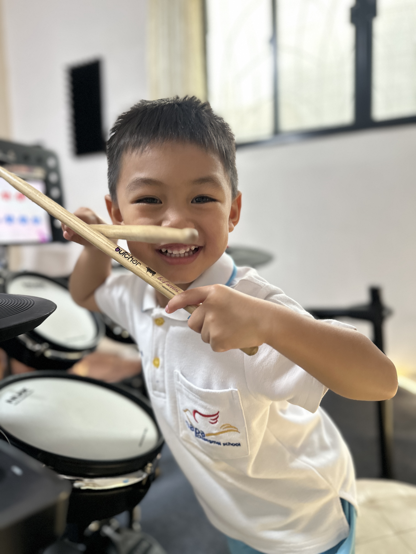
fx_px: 385
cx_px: 208
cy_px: 277
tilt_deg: -7.8
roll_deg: +1.1
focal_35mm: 24
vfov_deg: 71.6
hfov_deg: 56.8
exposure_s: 1/50
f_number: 1.78
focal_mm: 6.86
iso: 400
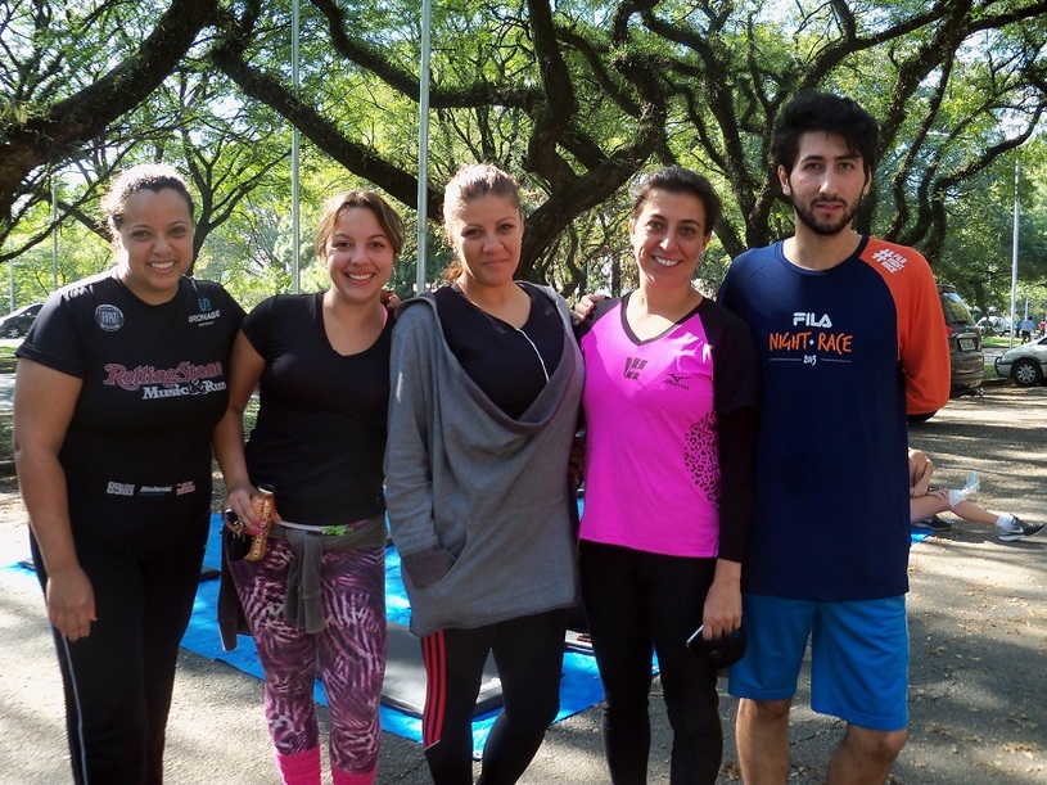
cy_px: 392
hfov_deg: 52.6
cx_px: 524
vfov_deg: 40.7
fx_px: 1058
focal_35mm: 35
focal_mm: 6.2
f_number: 3.5
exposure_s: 1/60
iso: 80
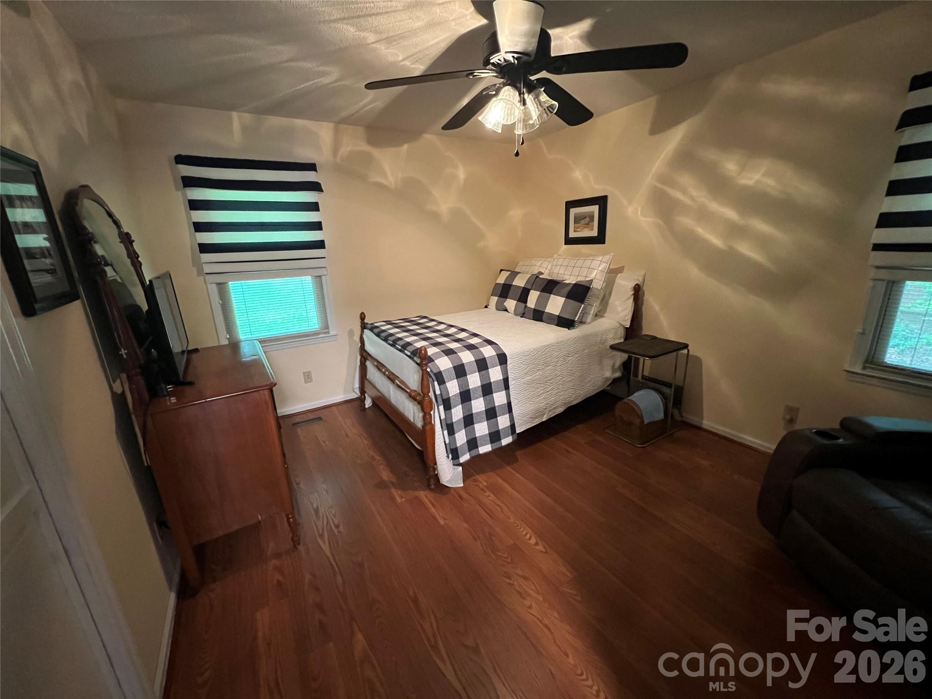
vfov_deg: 89.9
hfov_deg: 106.2
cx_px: 466
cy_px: 350
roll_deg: +2.2
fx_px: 350
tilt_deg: -17.0
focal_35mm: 13
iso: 1000
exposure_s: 1/40
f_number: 1.8
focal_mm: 1.57
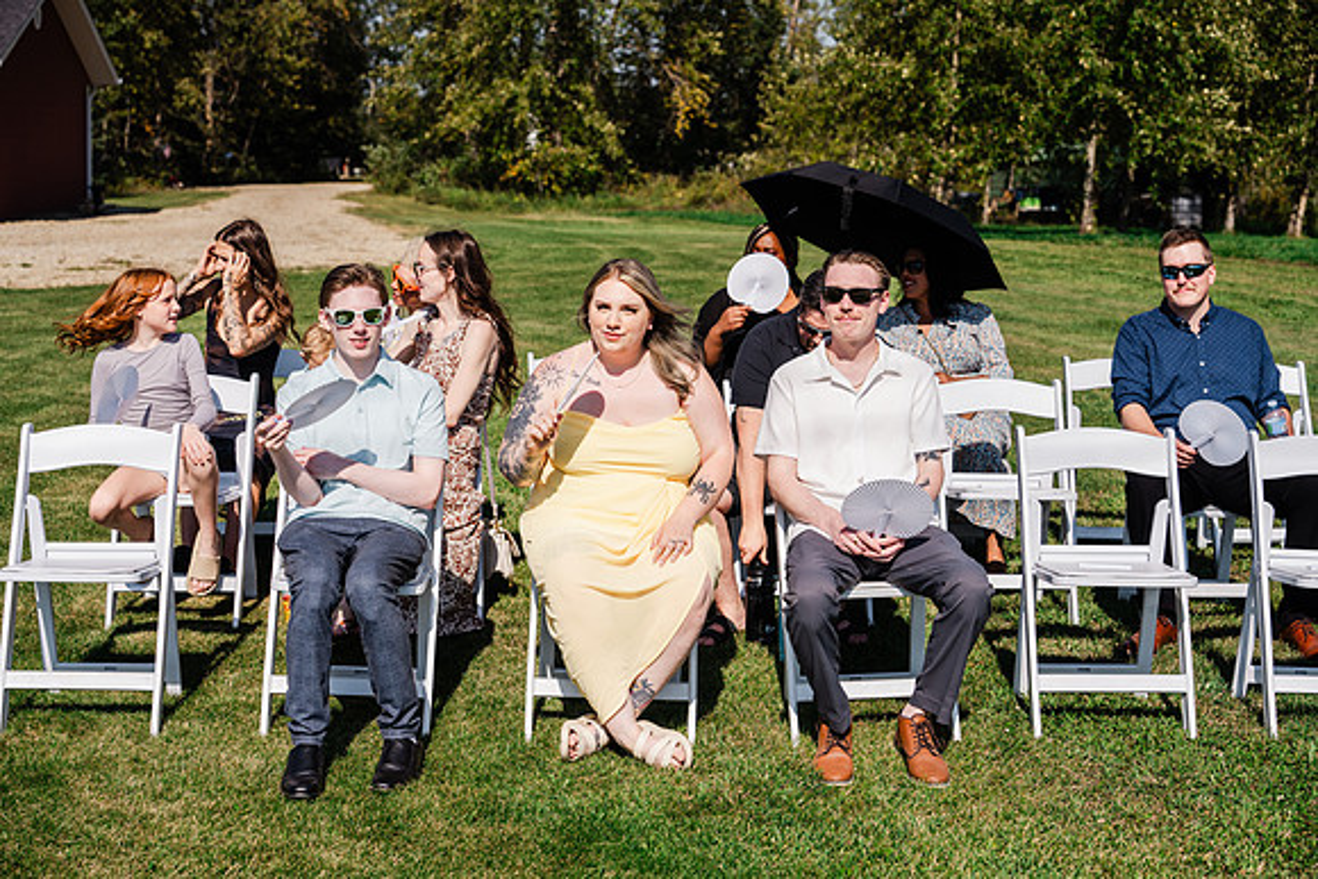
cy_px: 440
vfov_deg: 26.0
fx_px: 1907
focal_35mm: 52
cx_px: 644
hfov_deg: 38.1
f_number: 4
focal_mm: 50
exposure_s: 1/2000
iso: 125
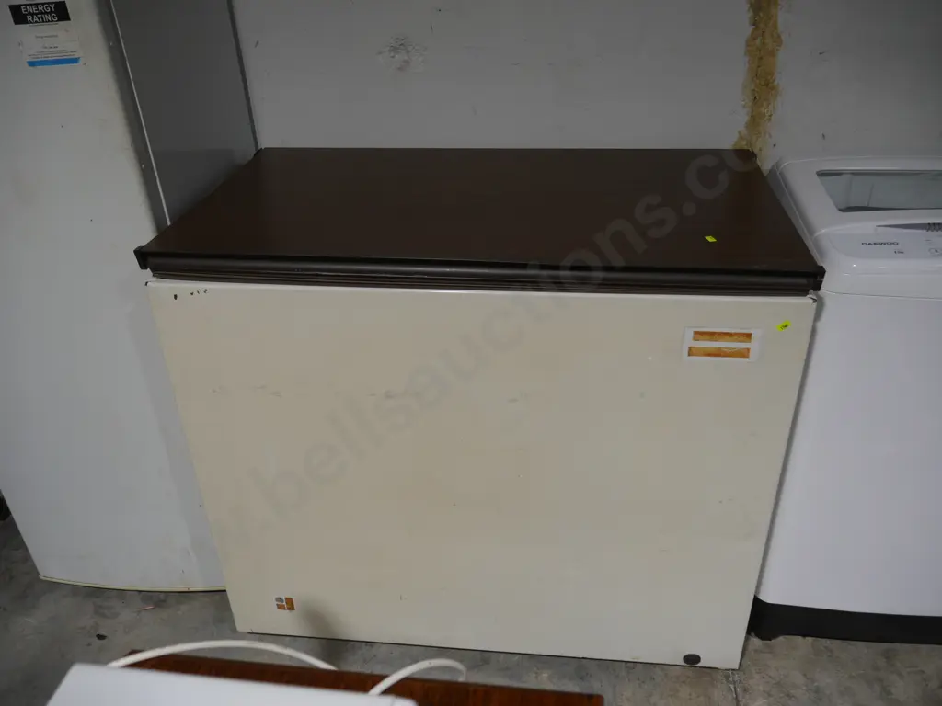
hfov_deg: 63.4
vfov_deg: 49.7
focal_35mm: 28
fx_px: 762
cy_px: 353
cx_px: 471
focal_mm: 14
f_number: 3.5
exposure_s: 1/100
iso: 200
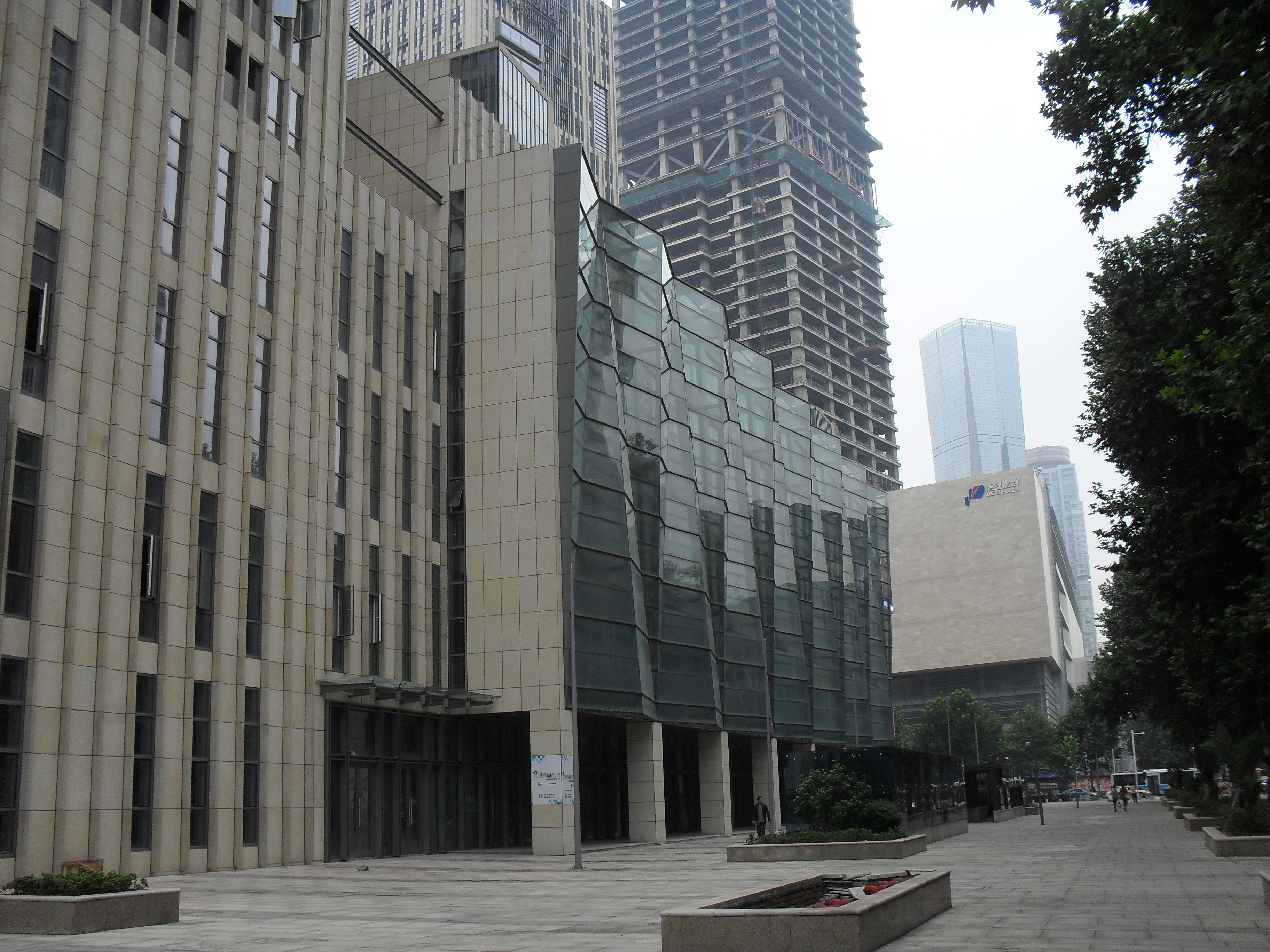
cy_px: 476
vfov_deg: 40.7
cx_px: 635
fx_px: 1284
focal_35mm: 35
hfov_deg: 52.6
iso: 100
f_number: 3.2
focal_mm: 6.3
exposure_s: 1/350
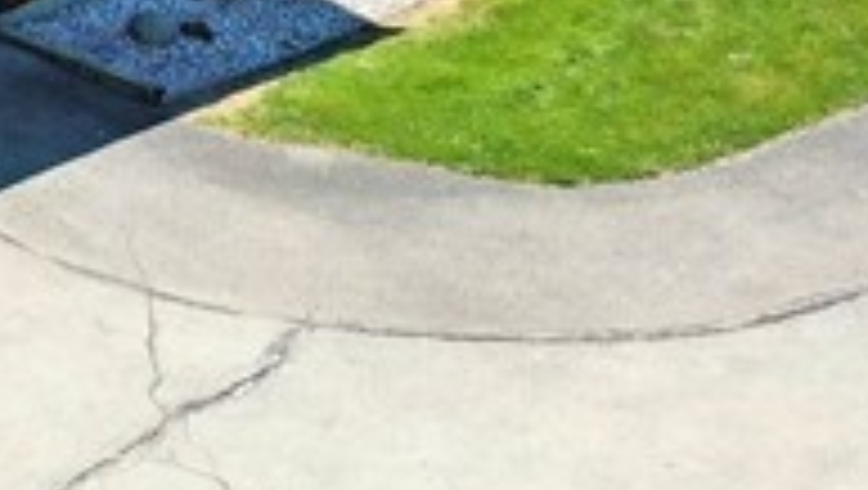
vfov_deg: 7.1
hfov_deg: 12.7
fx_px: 3801
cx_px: -189
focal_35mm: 165
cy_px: -450
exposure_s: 1/500
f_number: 5.6
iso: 100
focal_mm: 10.26
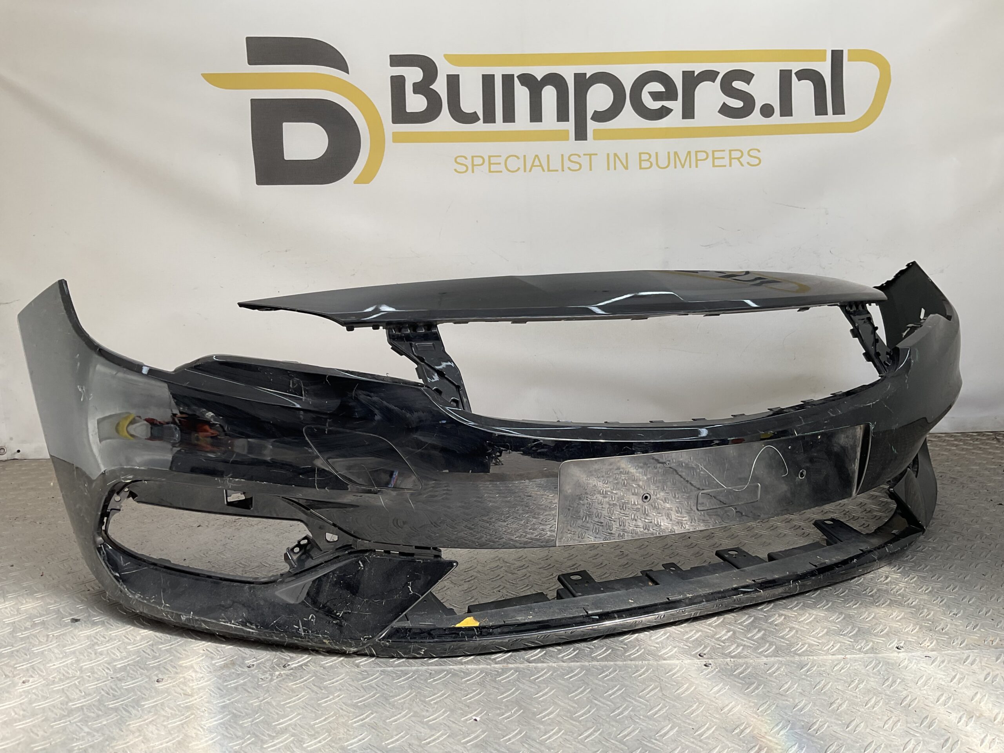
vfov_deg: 48.2
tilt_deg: -9.0
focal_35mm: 29
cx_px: 502
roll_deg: +1.0
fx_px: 841
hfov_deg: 61.7
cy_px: 376
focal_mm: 3
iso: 16
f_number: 1.8
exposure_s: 1/380
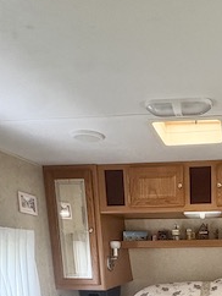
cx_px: 205
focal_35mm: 37
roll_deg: +0.2
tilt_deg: -10.0
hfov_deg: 36.1
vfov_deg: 41.5
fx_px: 316
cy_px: 314
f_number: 2.2
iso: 400
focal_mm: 2.22
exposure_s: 1/60
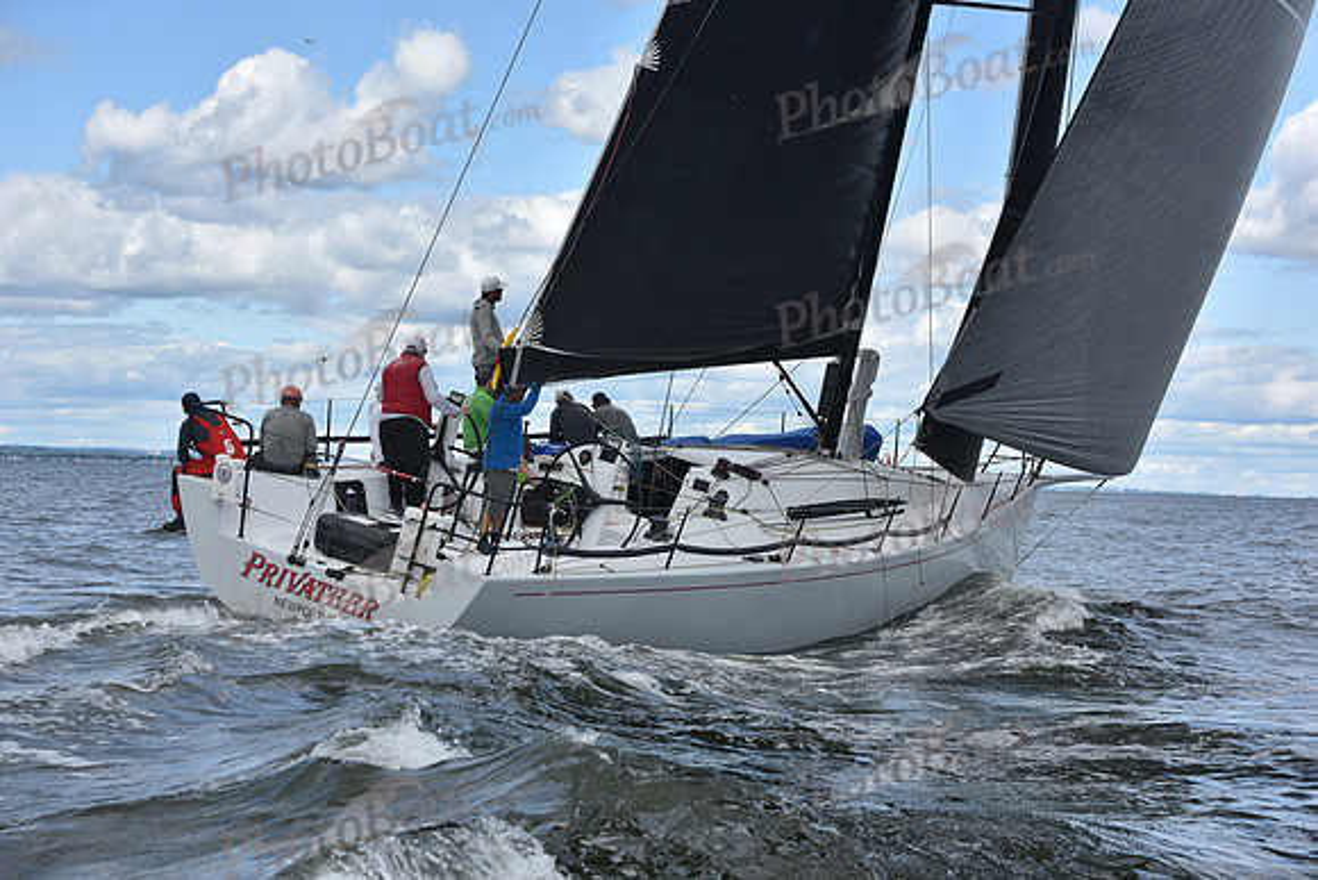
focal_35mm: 70
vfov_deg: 19.5
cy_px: 440
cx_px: 659
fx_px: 2563
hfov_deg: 28.8
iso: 250
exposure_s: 1/1000
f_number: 7.1
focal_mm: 70
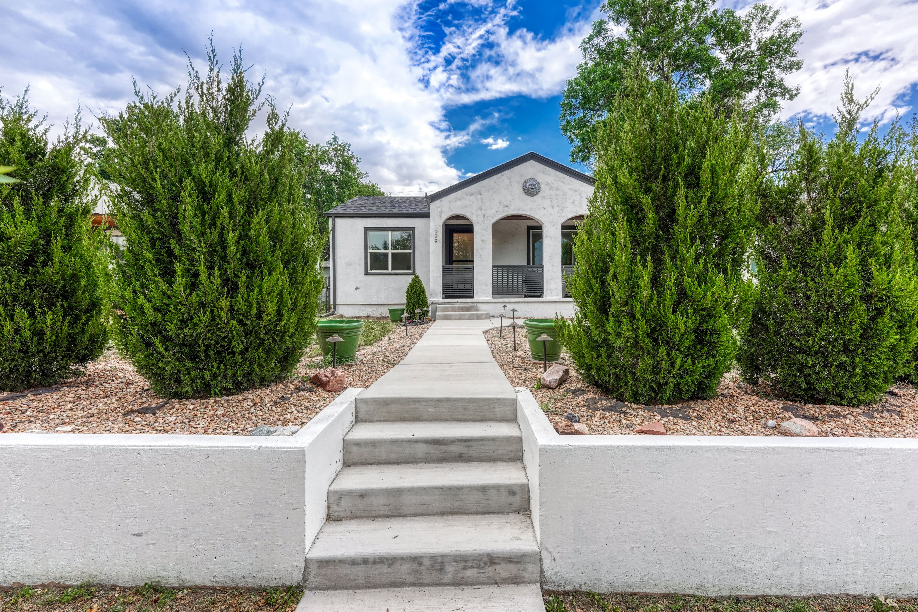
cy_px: 306
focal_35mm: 14
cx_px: 459
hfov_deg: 104.3
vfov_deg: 81.2
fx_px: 357
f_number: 8
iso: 400
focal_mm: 14
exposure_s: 1/2000
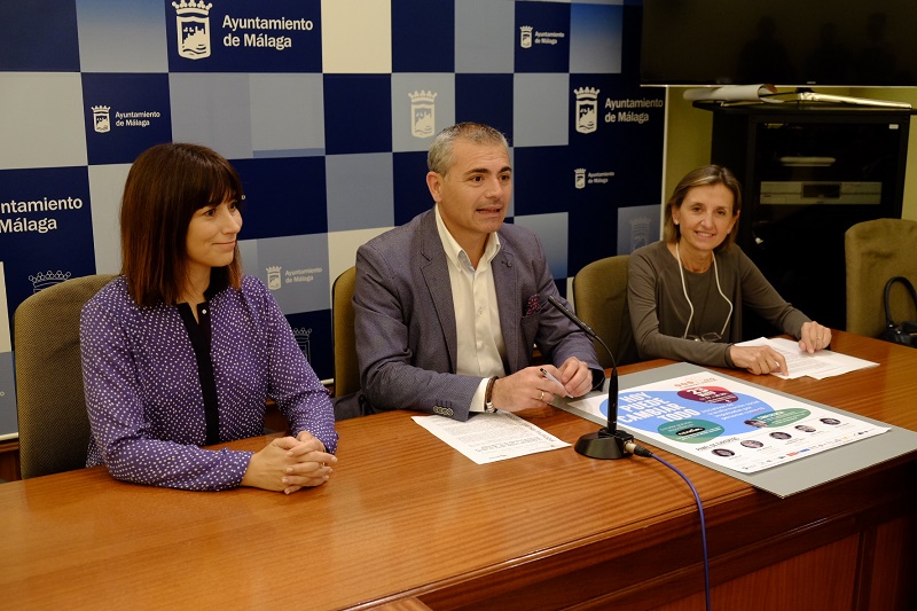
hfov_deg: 46.4
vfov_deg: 31.9
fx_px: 1070
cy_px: 306
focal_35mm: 42
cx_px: 458
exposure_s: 1/125
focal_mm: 27.7
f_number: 3.2
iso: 1600
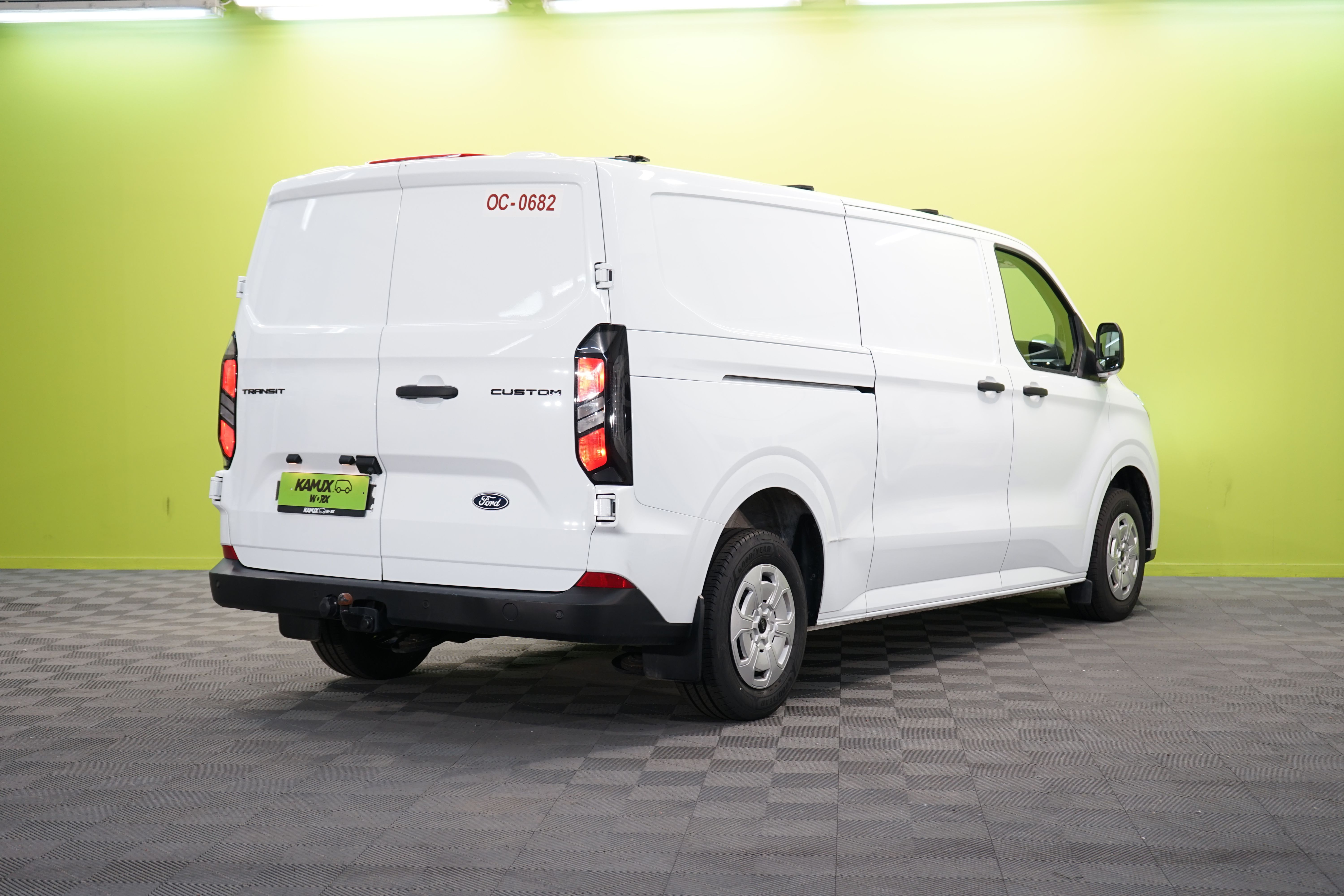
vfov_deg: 27.5
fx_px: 1829
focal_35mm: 49
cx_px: 672
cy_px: 448
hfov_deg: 40.3
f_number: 4.5
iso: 400
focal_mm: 49
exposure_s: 1/30
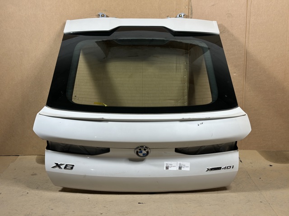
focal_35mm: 48
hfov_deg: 39.7
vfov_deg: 30.2
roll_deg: +1.0
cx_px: 144
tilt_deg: -12.7
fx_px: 400
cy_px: 108
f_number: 1.78
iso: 125
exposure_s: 1/50
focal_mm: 6.86
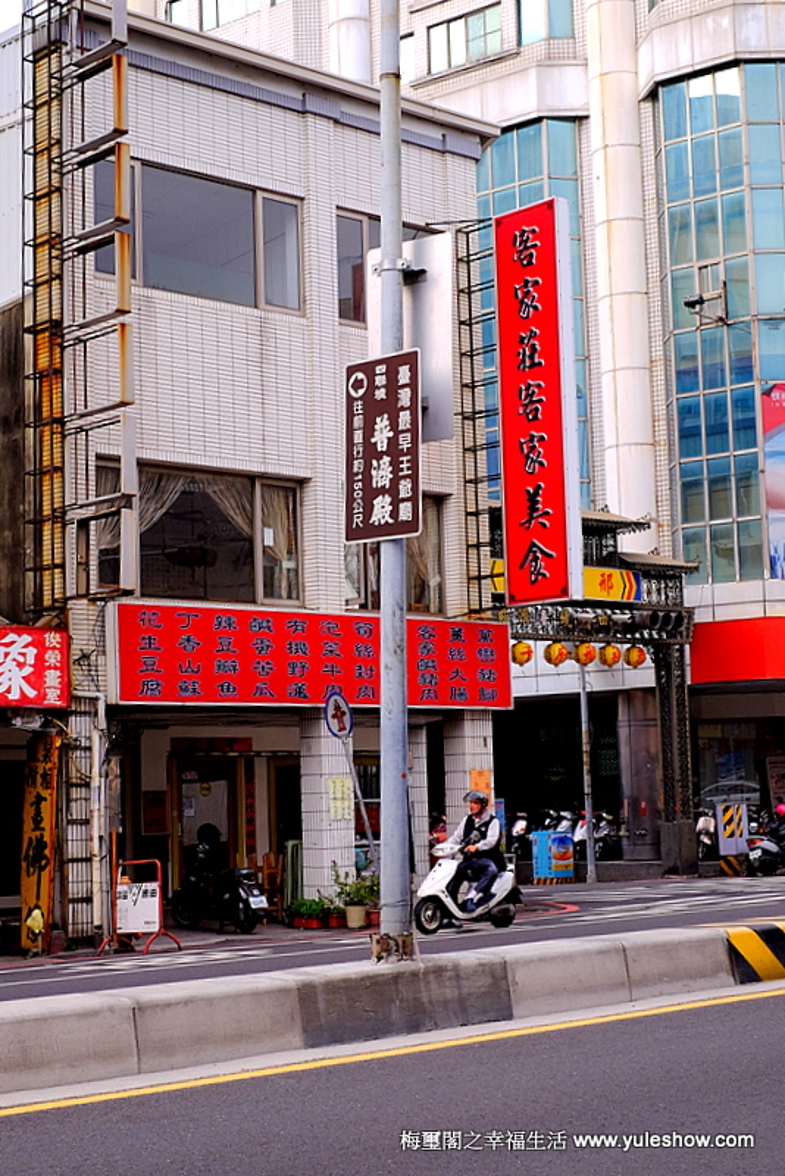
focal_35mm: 53
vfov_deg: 37.5
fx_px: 1732
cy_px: 588
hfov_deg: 25.5
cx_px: 392
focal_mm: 35
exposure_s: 1/350
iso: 400
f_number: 8
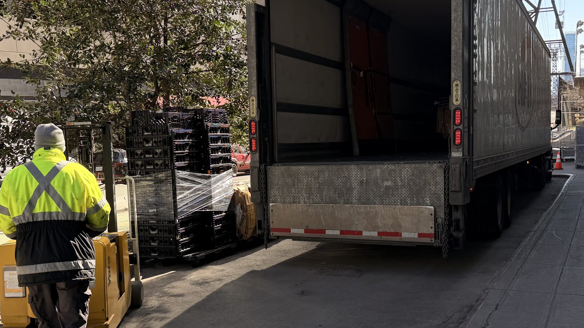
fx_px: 650
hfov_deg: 48.3
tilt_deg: -7.2
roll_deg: +1.6
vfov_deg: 28.3
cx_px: 260
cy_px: 194
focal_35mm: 42
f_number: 1.78
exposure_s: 1/1174
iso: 80
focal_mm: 6.76
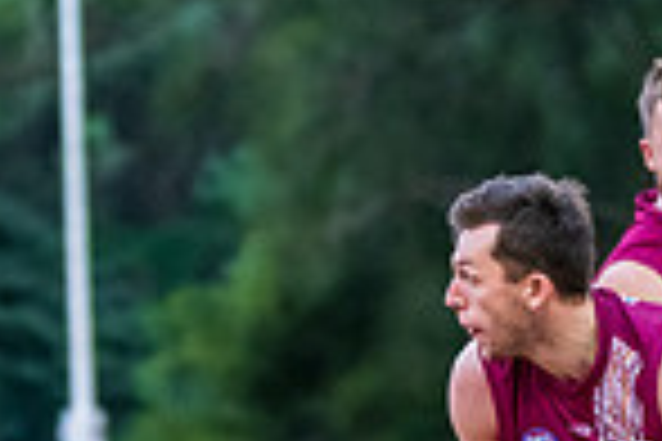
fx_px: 17303
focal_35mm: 941
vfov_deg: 1.5
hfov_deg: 2.2
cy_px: 334
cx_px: 418
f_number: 5.3
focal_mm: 200
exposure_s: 1/1000
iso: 3200
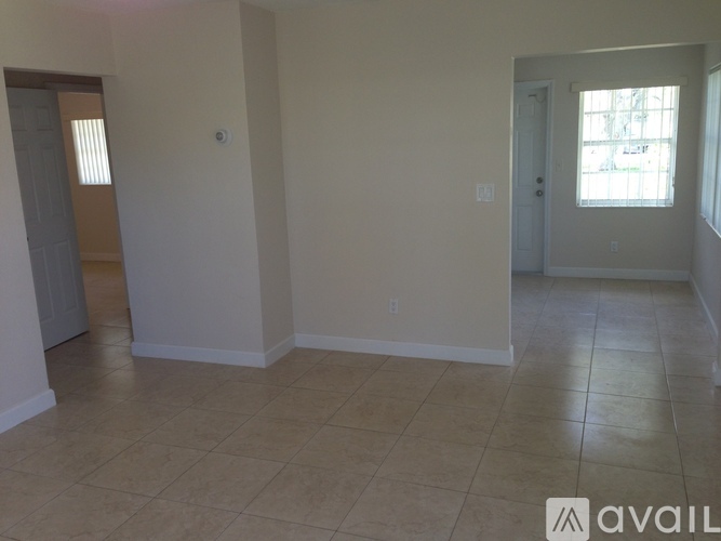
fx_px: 687
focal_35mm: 33
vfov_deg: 42.9
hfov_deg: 55.4
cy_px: 270
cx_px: 360
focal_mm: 4.13
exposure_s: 1/60
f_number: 2.4
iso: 64
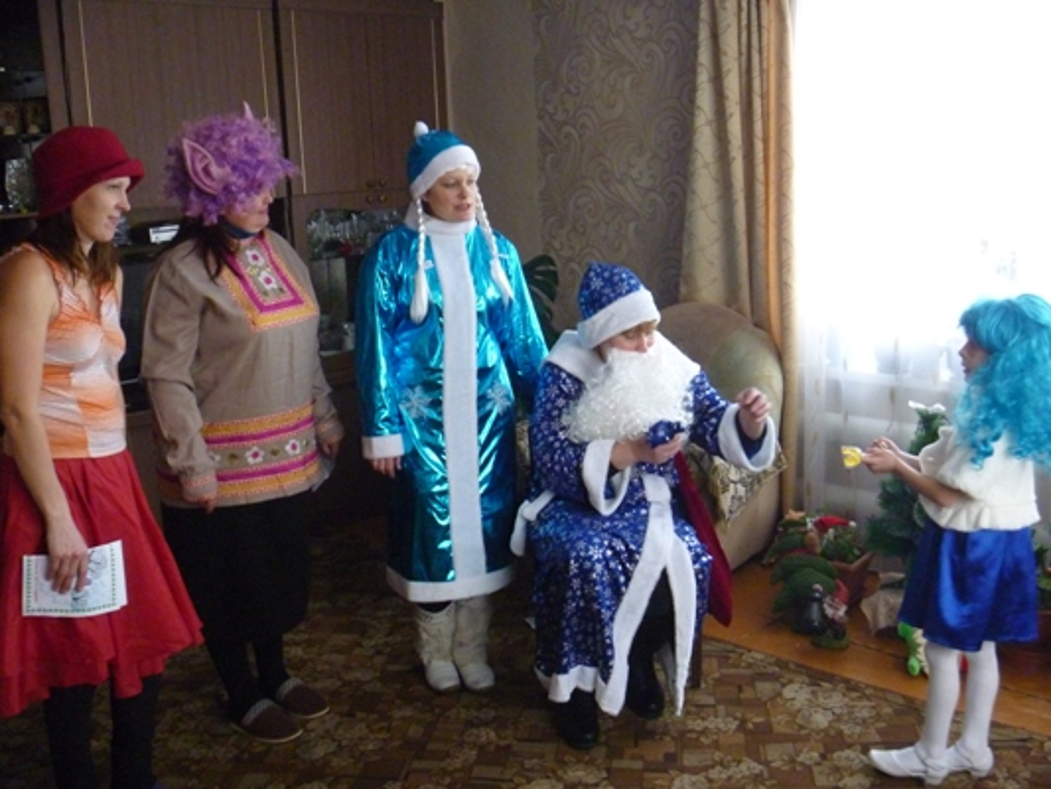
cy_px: 394
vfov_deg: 40.7
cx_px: 526
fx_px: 1063
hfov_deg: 52.6
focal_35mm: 35
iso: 640
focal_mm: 6.3
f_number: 3.5
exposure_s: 1/60
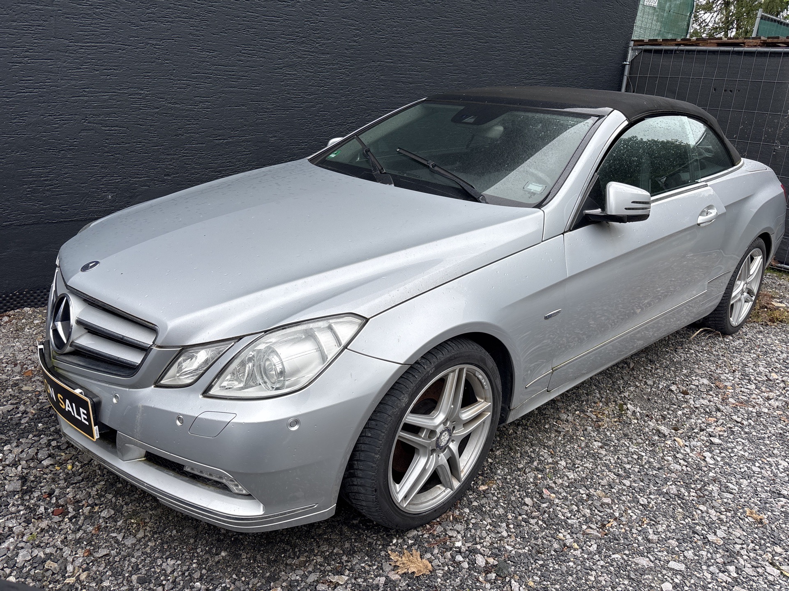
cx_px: 394
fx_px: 593
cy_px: 296
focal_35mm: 26
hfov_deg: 67.3
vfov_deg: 53.1
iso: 50
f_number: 1.6
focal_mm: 5.96
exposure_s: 1/978
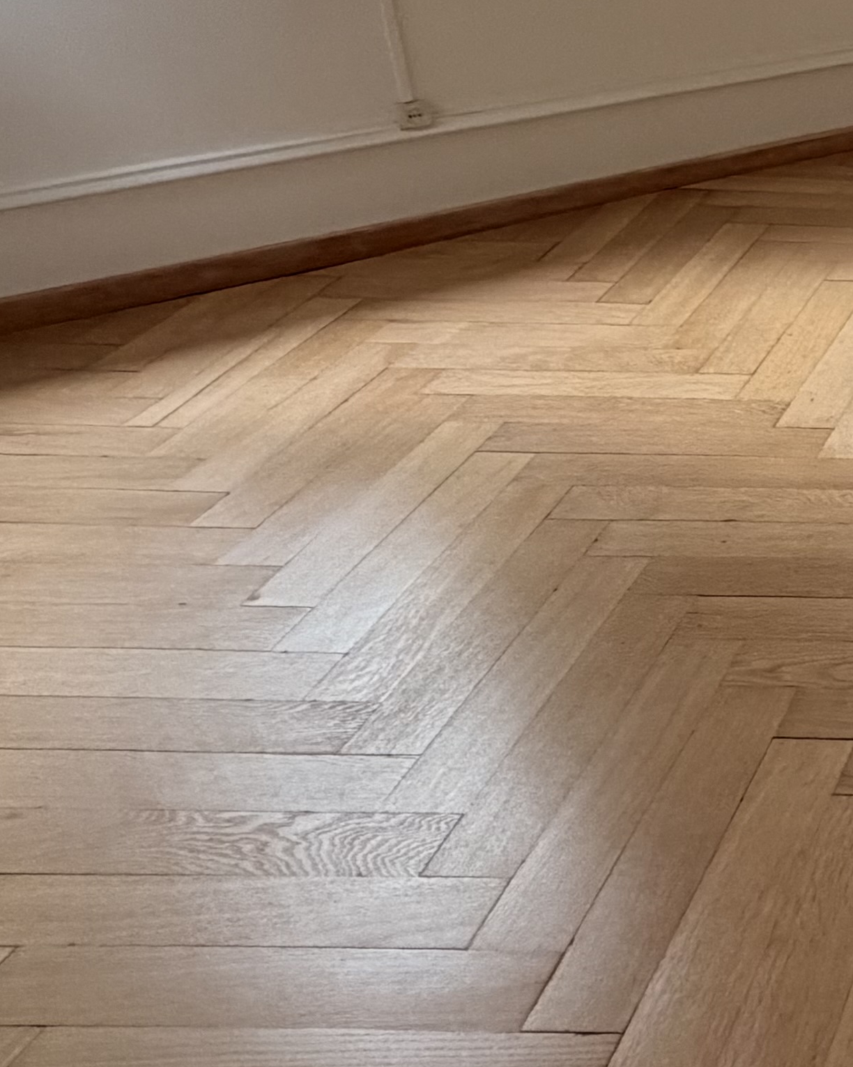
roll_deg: -1.7
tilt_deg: -23.9
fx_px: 1610
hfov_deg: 22.7
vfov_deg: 36.2
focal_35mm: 51
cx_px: 1361
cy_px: 343
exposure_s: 1/121
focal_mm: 2.22
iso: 320
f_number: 2.2
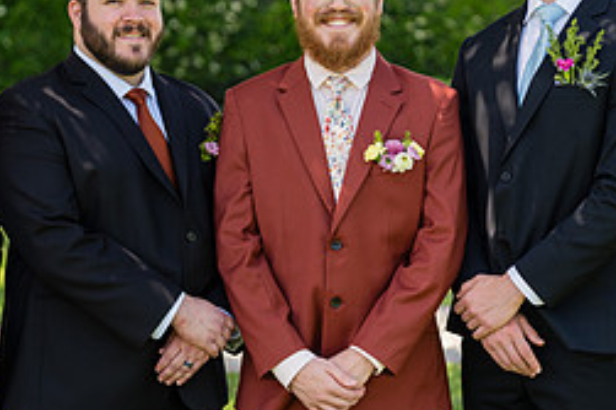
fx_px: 1984
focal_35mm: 116
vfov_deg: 11.8
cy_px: 173
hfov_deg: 17.6
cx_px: 344
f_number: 2
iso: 100
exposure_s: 1/1000
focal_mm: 50
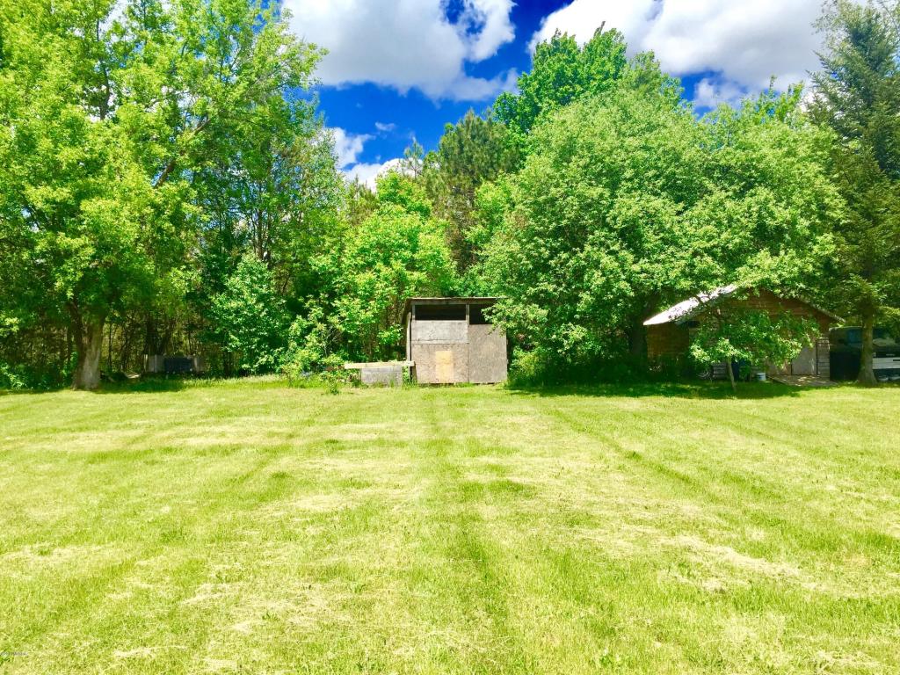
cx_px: 450
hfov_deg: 61.7
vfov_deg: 48.2
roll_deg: +0.0
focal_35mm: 29
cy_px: 338
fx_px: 754
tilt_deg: +1.5
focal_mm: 4.15
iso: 32
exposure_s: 1/1464
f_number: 2.2
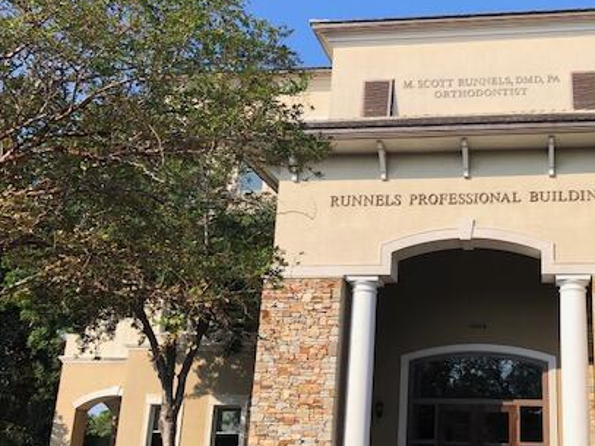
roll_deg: -0.8
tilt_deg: +15.6
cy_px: 263
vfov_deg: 32.8
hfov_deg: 41.7
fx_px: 756
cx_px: 444
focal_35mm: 44
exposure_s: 1/1715
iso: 20
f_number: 1.8
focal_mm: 3.99
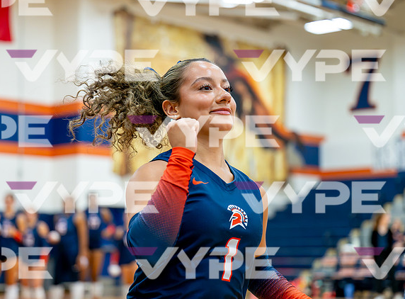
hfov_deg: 23.7
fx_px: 965
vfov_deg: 17.6
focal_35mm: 83
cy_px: 147
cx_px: 170
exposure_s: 1/800
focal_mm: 70
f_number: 2.8
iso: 3200
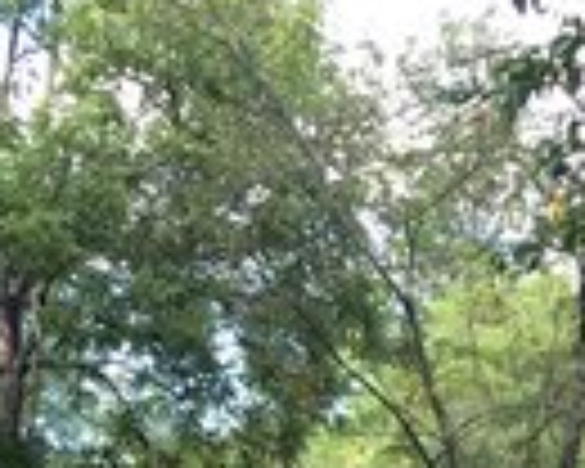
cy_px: 778
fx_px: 2008
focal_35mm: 116
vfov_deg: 12.4
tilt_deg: -1.4
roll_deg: -2.6
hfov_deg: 16.1
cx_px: -38
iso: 50
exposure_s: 1/120
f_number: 2.2
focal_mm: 4.15
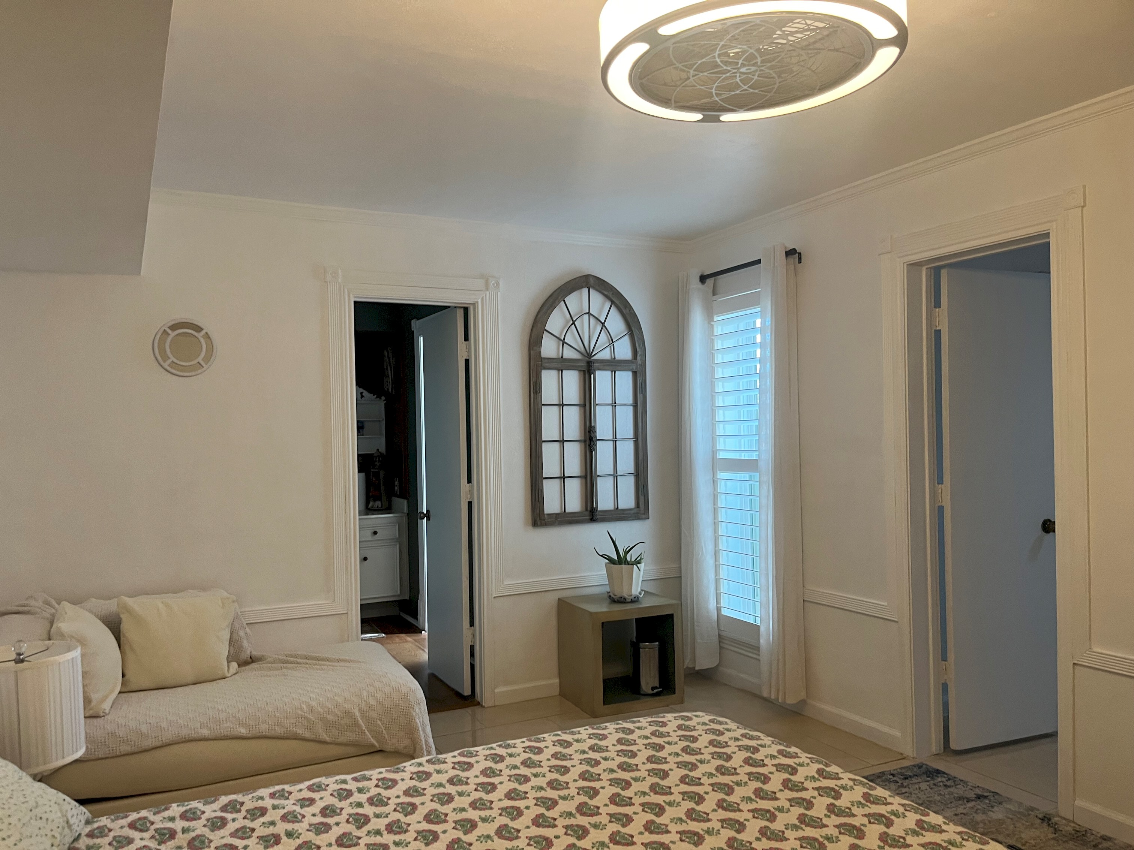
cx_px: 567
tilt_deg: -1.3
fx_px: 852
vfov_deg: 53.1
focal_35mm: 26
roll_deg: +0.6
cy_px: 425
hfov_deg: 67.3
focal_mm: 5.1
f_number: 1.6
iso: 125
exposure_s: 1/60
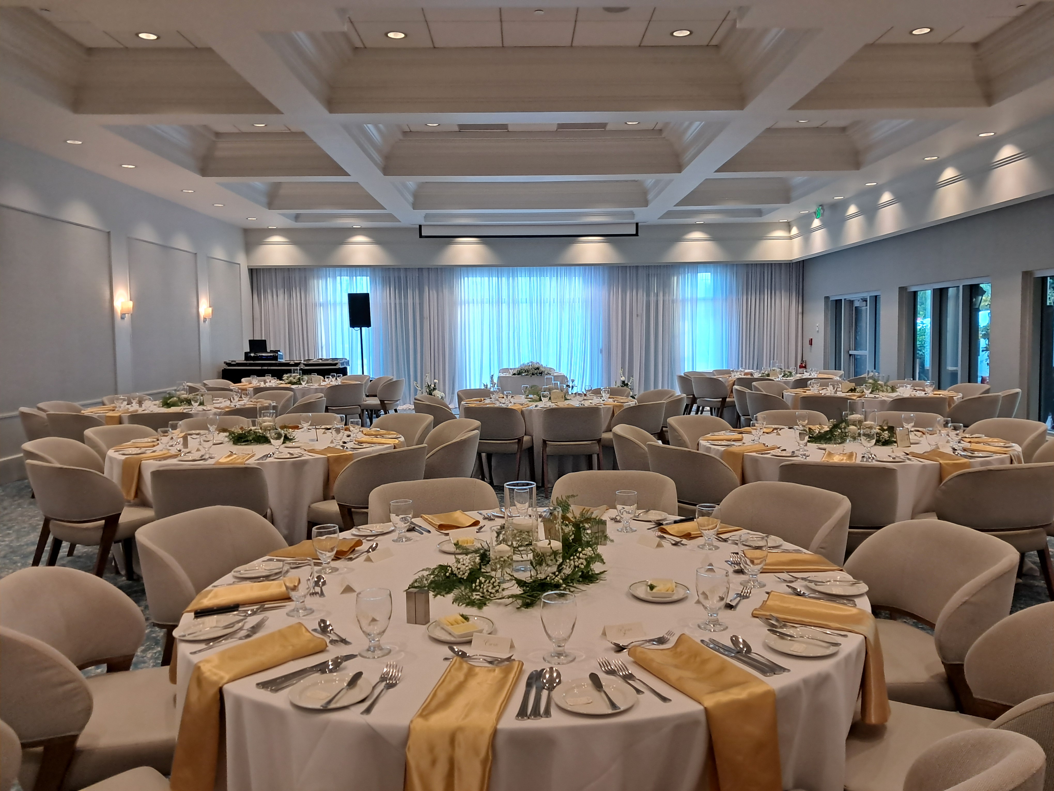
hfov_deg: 65.3
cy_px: 396
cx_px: 527
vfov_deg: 51.4
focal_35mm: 27
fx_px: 822
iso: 200
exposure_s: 1/50
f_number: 1.8
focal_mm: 4
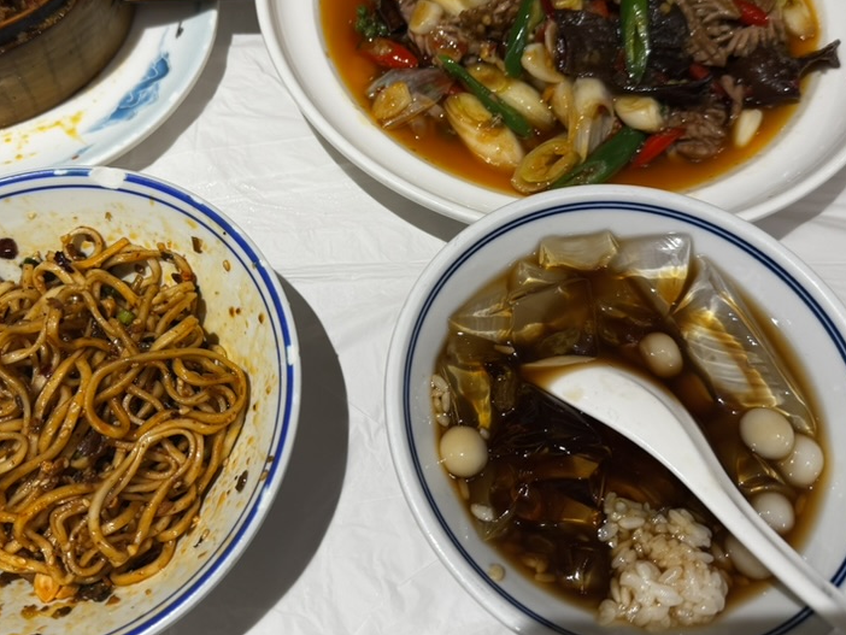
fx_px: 856
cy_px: 222
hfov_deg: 52.3
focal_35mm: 35
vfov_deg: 40.3
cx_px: 342
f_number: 1.78
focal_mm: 6.76
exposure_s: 1/100
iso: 100
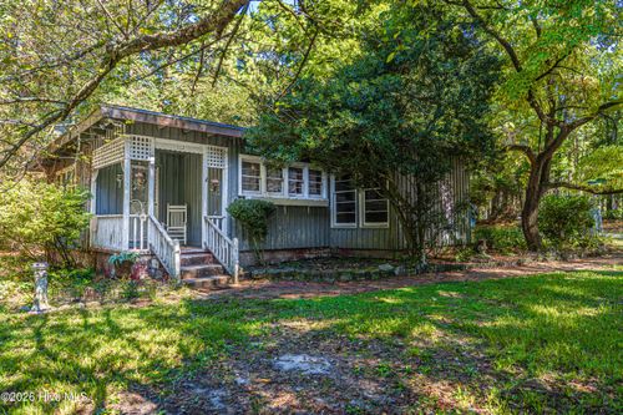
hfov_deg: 73.5
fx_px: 417
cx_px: 312
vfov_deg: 52.9
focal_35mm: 24
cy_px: 208
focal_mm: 24
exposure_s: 1/200
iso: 100
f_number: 2.8
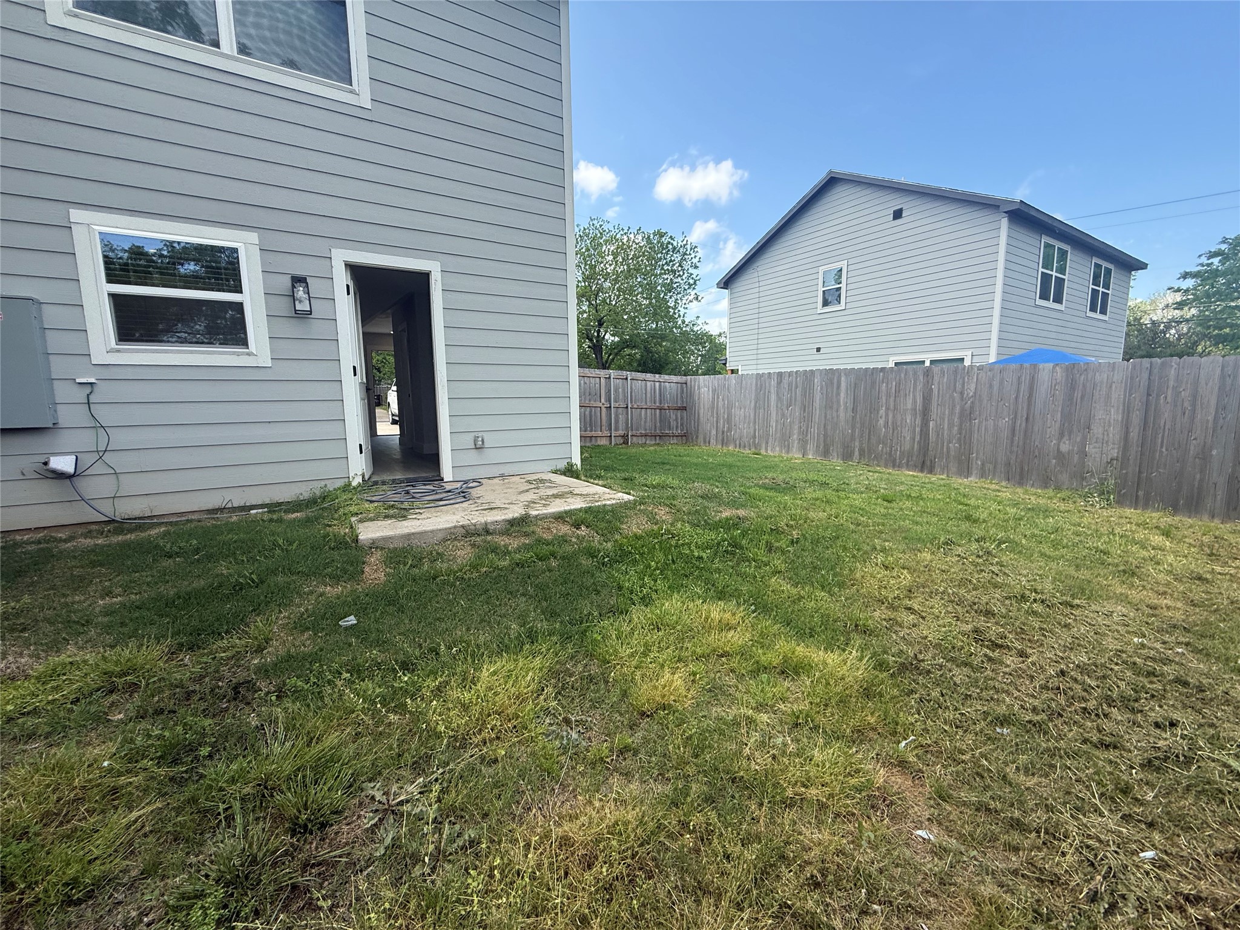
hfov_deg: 102.1
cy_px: 465
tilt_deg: -7.0
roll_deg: +0.6
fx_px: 502
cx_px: 620
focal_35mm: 14
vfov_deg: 85.7
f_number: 2.2
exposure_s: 1/864
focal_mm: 2.22
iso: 64
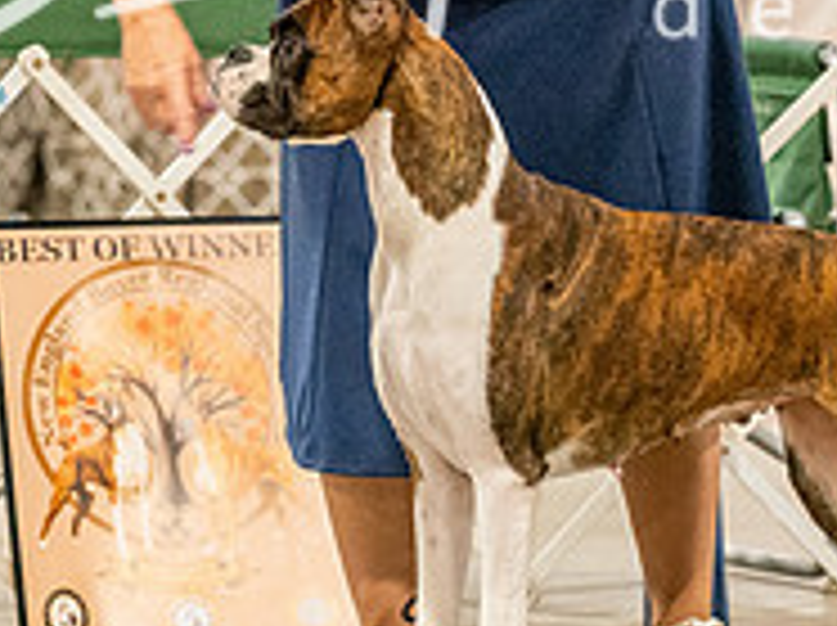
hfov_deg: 4.1
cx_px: 484
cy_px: 171
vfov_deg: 3.0
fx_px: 11809
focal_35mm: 489
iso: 6400
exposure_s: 1/250
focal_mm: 140
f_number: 3.5
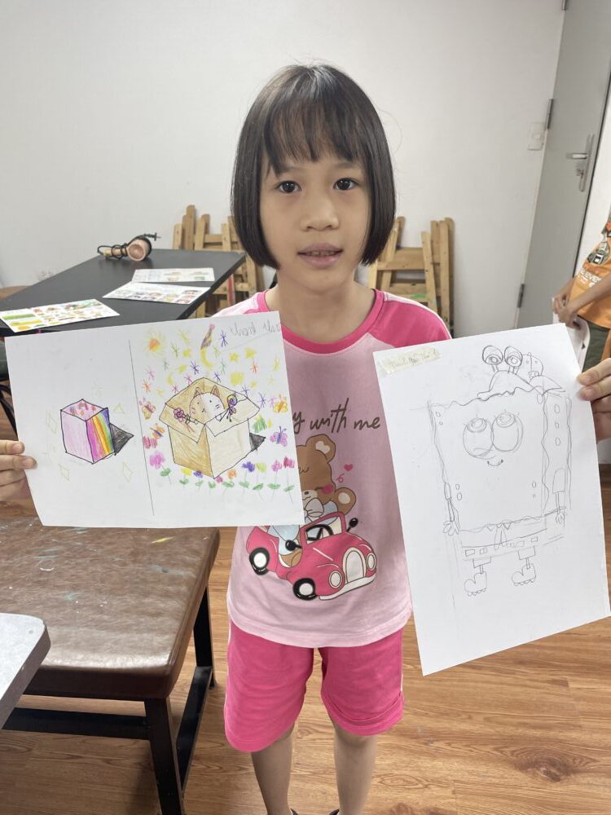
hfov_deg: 53.1
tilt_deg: -25.4
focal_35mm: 26
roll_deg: +0.2
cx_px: 306
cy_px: 408
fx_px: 612
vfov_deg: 67.3
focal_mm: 4.2
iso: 100
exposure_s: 1/100
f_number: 1.6
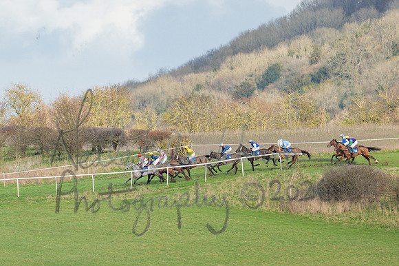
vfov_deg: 1.8
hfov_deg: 2.7
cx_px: 148
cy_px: 149
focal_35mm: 777
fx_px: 8607
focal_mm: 400
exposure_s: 1/2500
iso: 500
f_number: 4.5
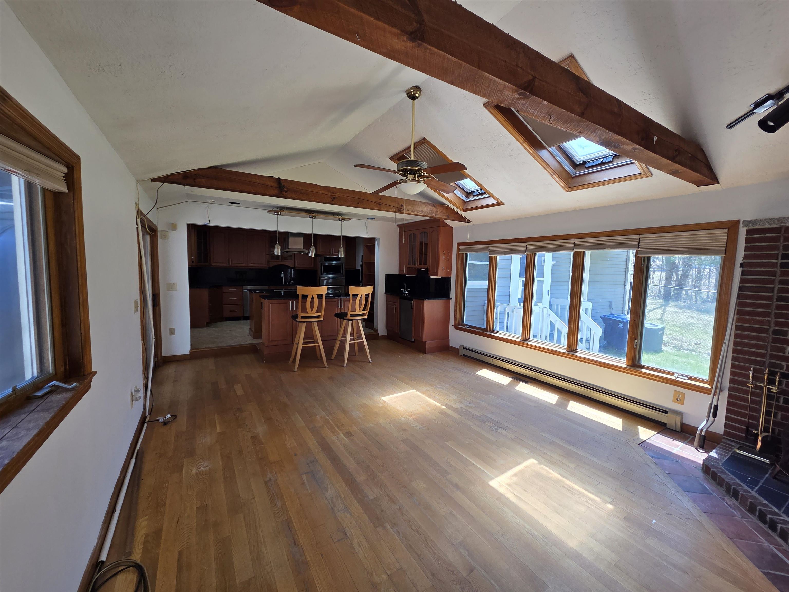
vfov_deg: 89.9
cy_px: 296
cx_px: 394
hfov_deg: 106.2
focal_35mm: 13
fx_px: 296
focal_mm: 2.2
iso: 50
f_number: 2.2
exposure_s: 1/120
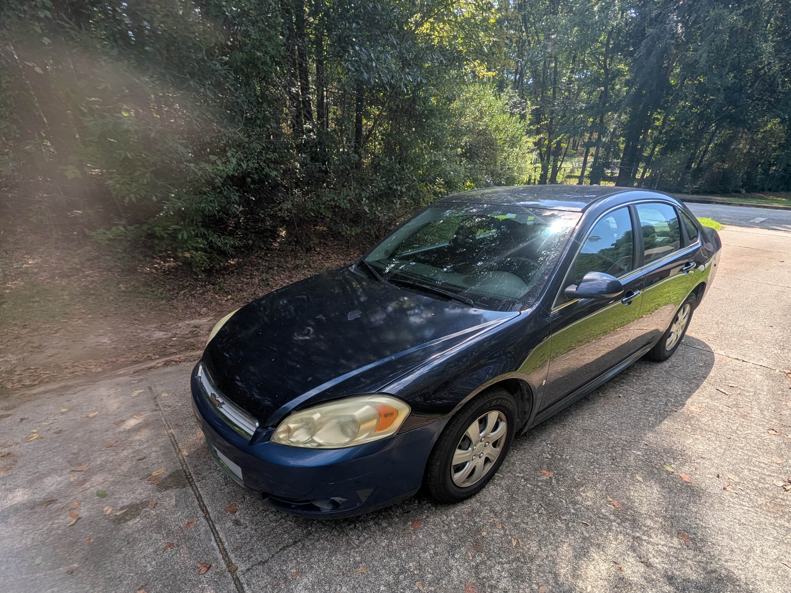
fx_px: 366
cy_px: 391
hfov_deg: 94.5
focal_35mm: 16
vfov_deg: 75.9
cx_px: 396
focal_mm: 2.02
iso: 50
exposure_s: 1/1330
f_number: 1.7
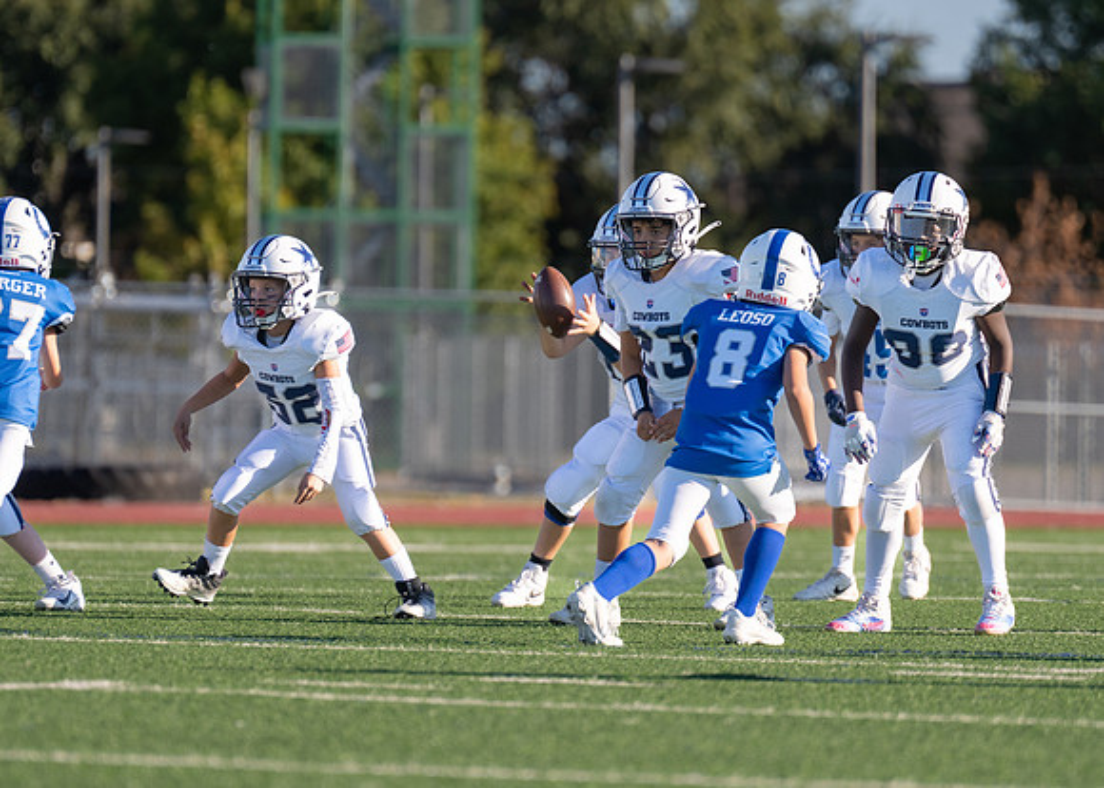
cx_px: 570
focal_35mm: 419
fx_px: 13121
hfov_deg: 4.8
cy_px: 496
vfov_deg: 3.4
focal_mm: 280
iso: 200
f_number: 4
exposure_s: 1/1600
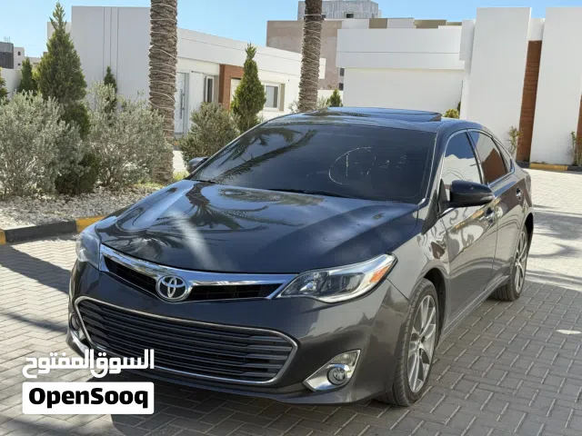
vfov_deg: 30.3
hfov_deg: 39.7
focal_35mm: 48
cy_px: 218
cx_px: 291
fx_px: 807
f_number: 1.78
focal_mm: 6.76
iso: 80
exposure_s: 1/4329
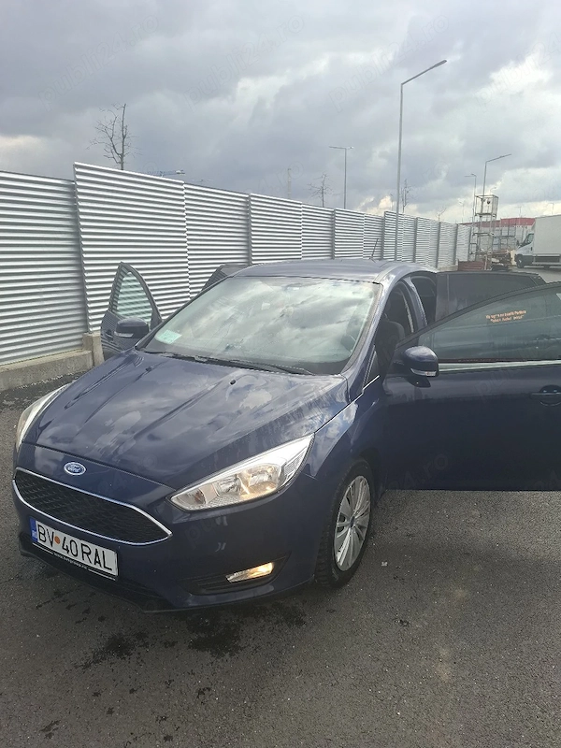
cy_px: 374
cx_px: 280
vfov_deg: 73.9
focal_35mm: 23
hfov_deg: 58.9
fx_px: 497
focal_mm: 5.54
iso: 50
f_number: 1.8
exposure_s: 1/1111
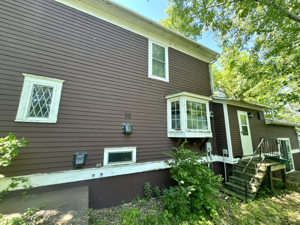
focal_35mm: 14
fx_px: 121
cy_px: 112
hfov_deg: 102.1
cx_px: 150
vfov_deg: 85.7
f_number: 2.2
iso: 80
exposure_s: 1/99
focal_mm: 2.22
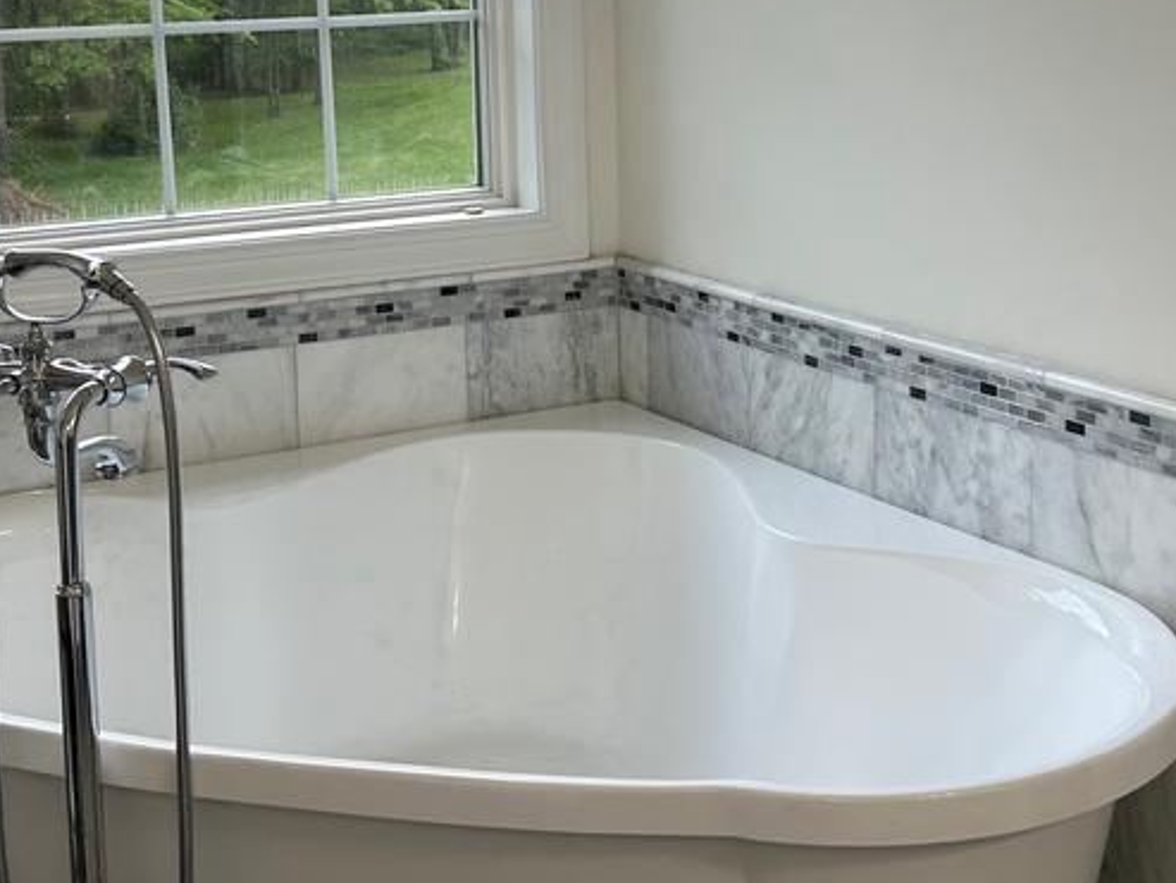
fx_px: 1835
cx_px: 451
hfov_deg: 35.4
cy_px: 277
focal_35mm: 54
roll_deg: +2.0
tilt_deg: -8.5
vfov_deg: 26.8
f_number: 1.5
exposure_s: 1/120
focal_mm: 5.7
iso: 40
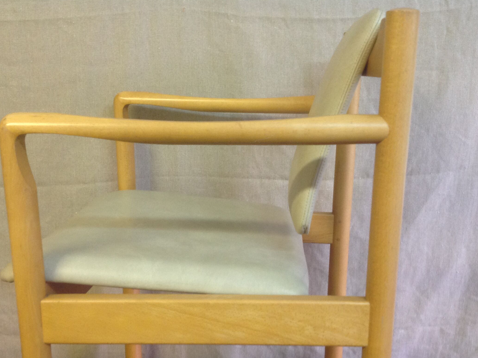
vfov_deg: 32.7
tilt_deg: -15.2
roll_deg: +0.6
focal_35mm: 44
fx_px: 608
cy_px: 222
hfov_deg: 42.9
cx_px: 226
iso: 125
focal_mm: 4.28
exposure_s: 1/17
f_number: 2.4
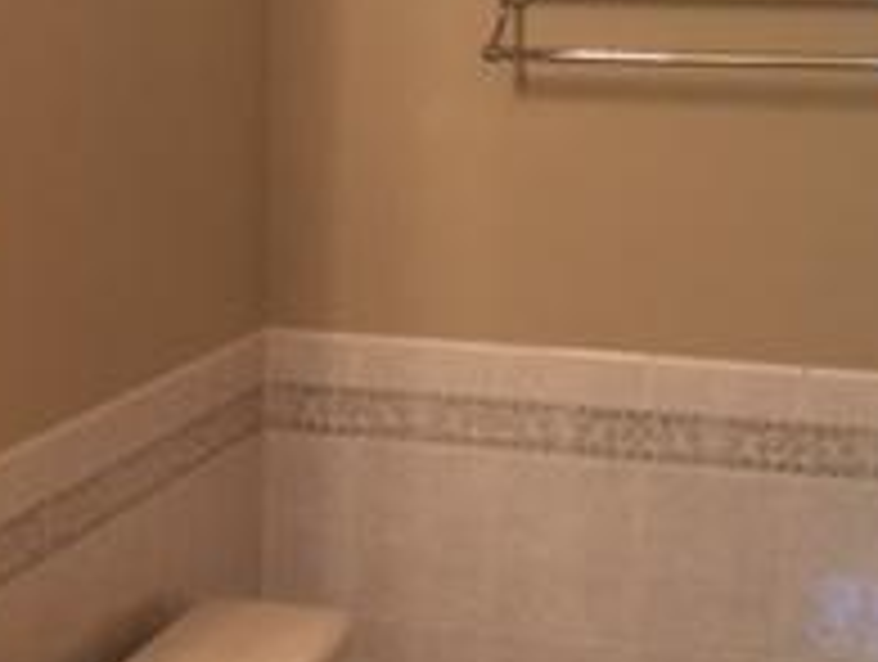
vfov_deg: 15.6
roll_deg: -1.4
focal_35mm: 95
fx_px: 2414
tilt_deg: -10.9
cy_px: 477
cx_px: 297
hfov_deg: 20.5
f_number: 2.2
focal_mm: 4.15
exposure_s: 1/30
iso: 100
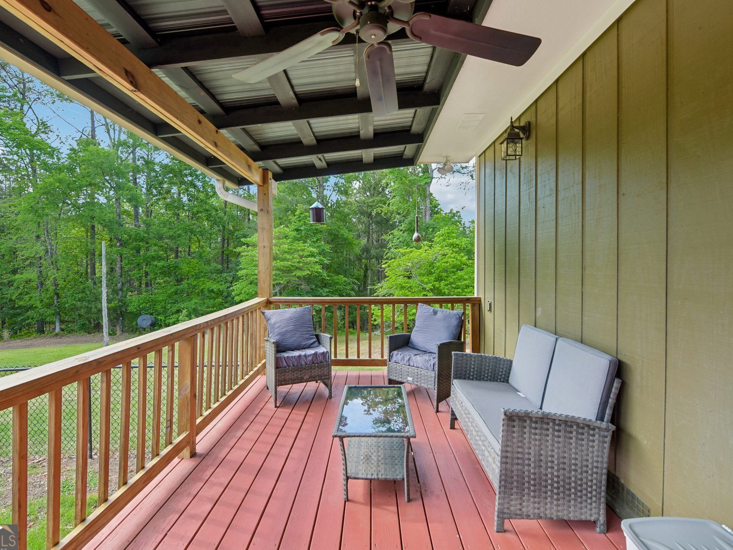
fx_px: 339
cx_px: 367
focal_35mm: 16
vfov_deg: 78.1
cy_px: 263
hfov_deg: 94.5
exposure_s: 1/80
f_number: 8
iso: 400
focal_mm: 14
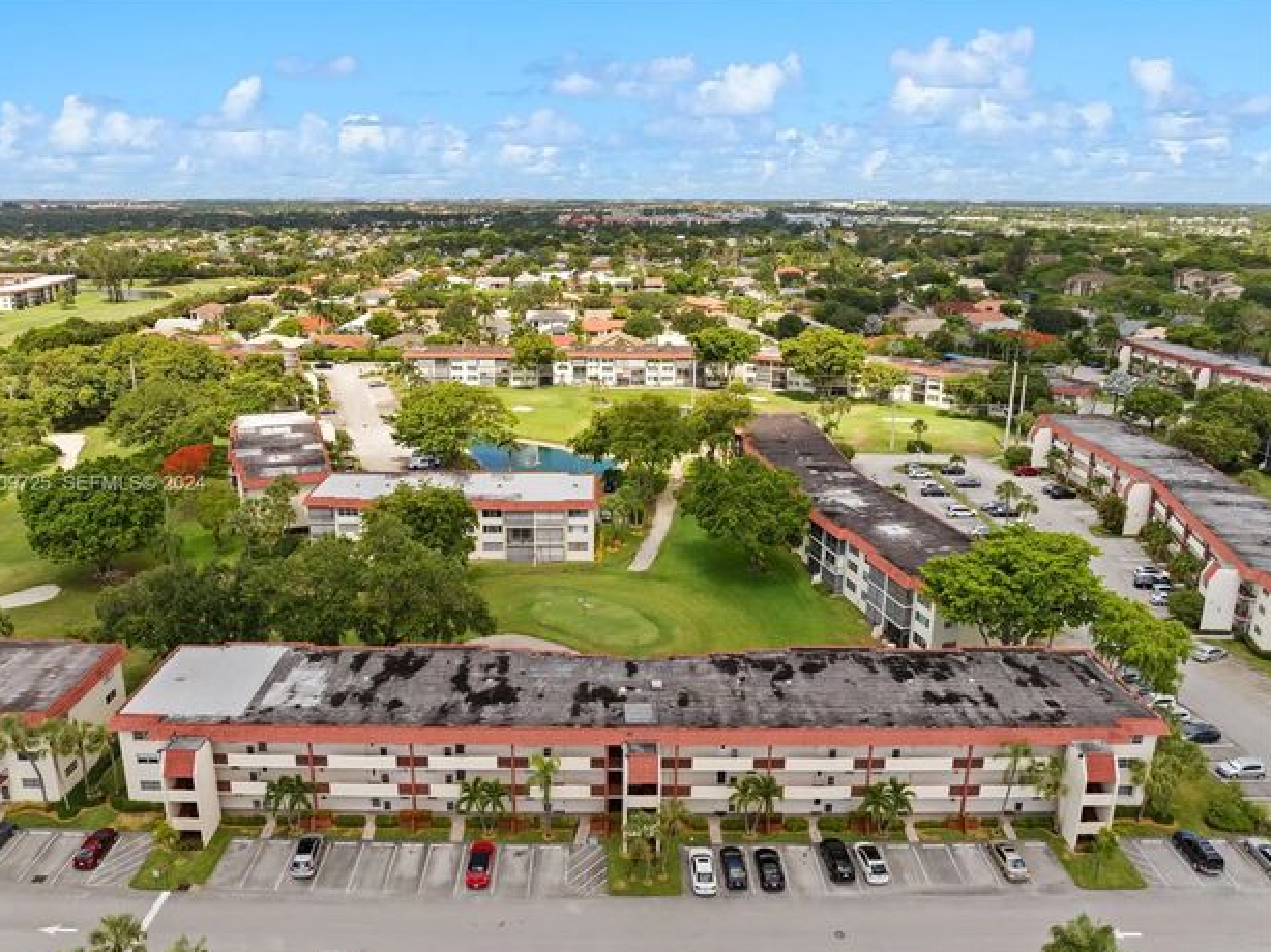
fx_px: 918
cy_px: 485
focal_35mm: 25
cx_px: 611
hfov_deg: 69.4
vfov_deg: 54.8
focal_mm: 12.29
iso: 100
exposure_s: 1/800
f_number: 2.8
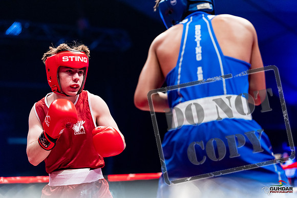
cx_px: 148
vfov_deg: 15.9
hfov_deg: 23.6
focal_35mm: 86
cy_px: 99
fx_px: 710
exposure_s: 1/1000
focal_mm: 86
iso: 3200
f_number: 2.5
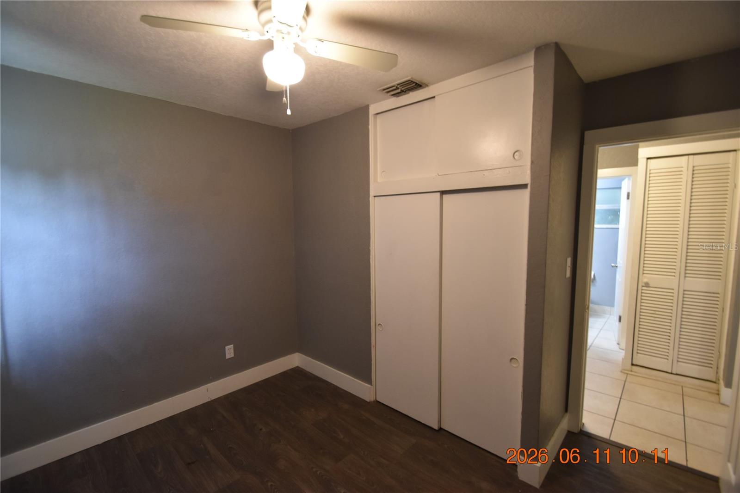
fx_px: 308
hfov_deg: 100.4
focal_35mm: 15
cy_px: 246
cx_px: 370
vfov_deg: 77.3
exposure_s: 1/20
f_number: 3.5
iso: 800
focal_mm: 10
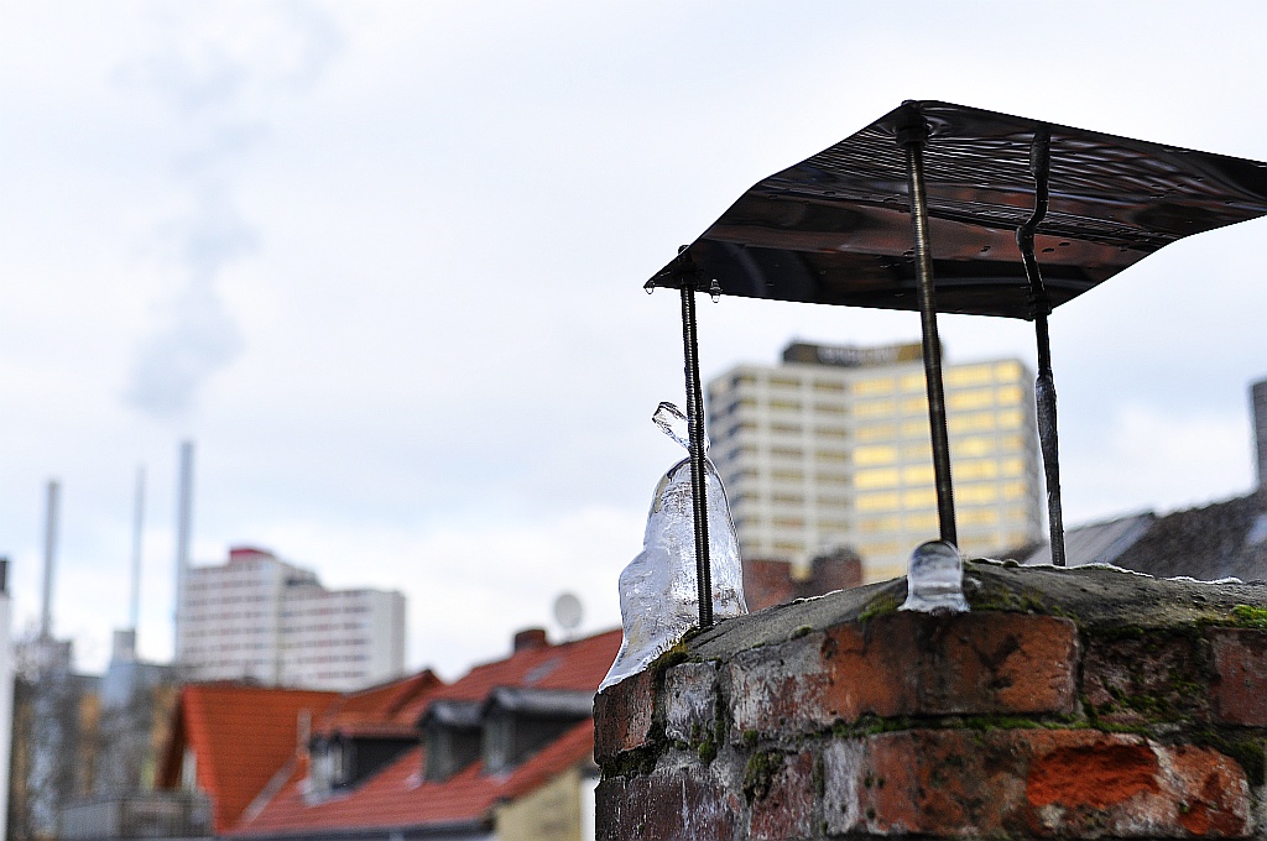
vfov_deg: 25.7
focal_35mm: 52
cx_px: 634
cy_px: 420
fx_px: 1845
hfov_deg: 37.9
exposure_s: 1/3200
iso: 400
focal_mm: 35
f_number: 4
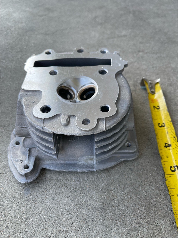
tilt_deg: -50.2
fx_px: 178
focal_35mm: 26
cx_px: 89
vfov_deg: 67.3
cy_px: 119
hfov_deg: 53.1
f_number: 1.6
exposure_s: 1/421
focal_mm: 5.1
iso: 32
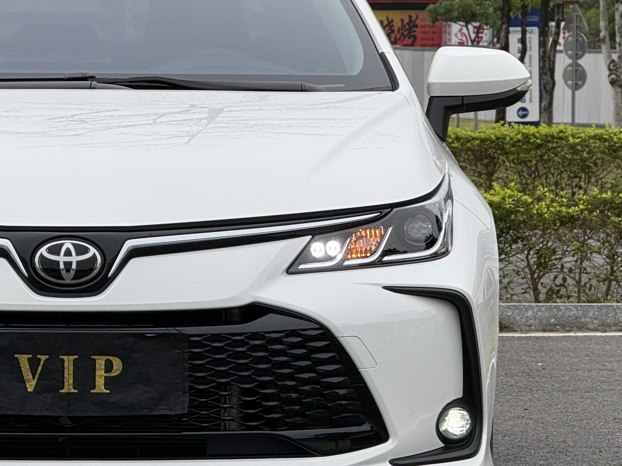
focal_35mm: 274
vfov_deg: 5.4
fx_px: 4923
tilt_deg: -1.7
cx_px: 80
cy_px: 178
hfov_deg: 7.2
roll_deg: +0.1
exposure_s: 1/811
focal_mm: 15.66
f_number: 2.8
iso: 50
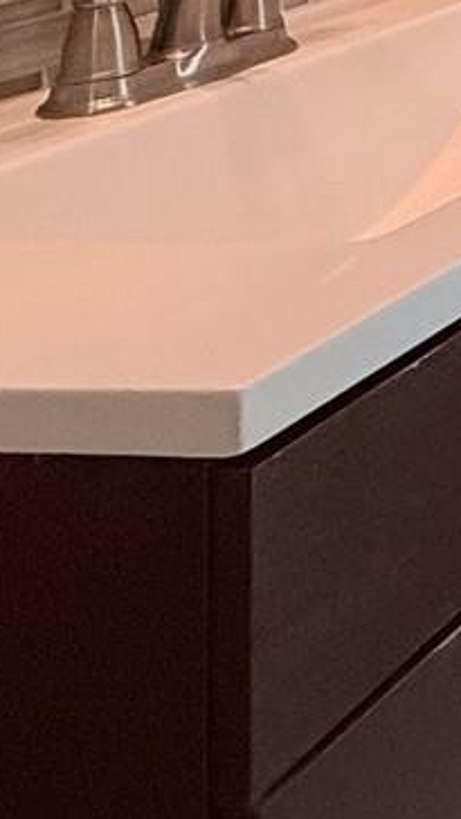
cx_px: 1513
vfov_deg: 24.6
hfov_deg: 10.2
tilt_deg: +0.6
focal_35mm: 67
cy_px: -400
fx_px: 1455
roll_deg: +0.1
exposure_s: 1/120
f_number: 2.2
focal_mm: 2.22
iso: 250
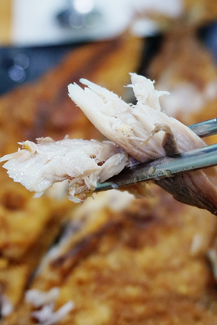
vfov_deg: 31.4
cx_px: 116
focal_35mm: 64
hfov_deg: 21.2
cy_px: 160
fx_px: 579
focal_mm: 28
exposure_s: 1/60
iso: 800
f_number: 4.5
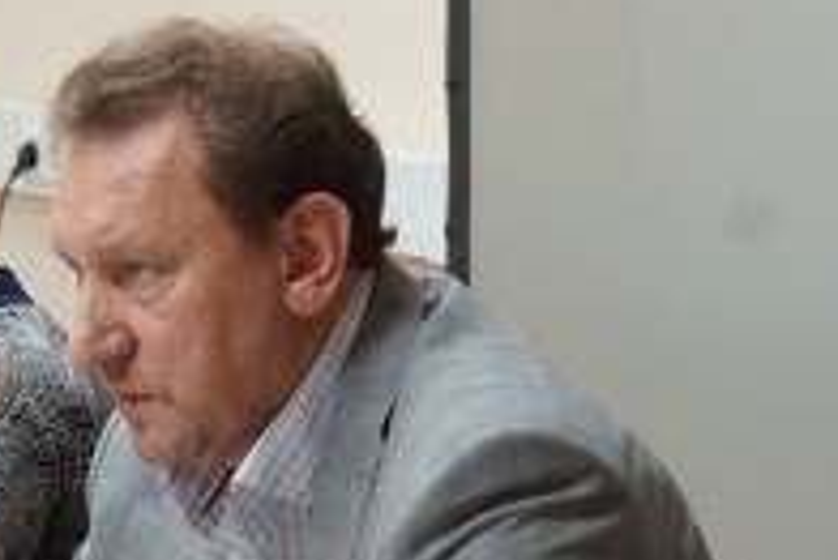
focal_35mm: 188
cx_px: 141
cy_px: 481
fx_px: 4383
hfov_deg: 10.9
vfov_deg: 7.3
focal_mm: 55
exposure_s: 1/50
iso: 2000
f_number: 5
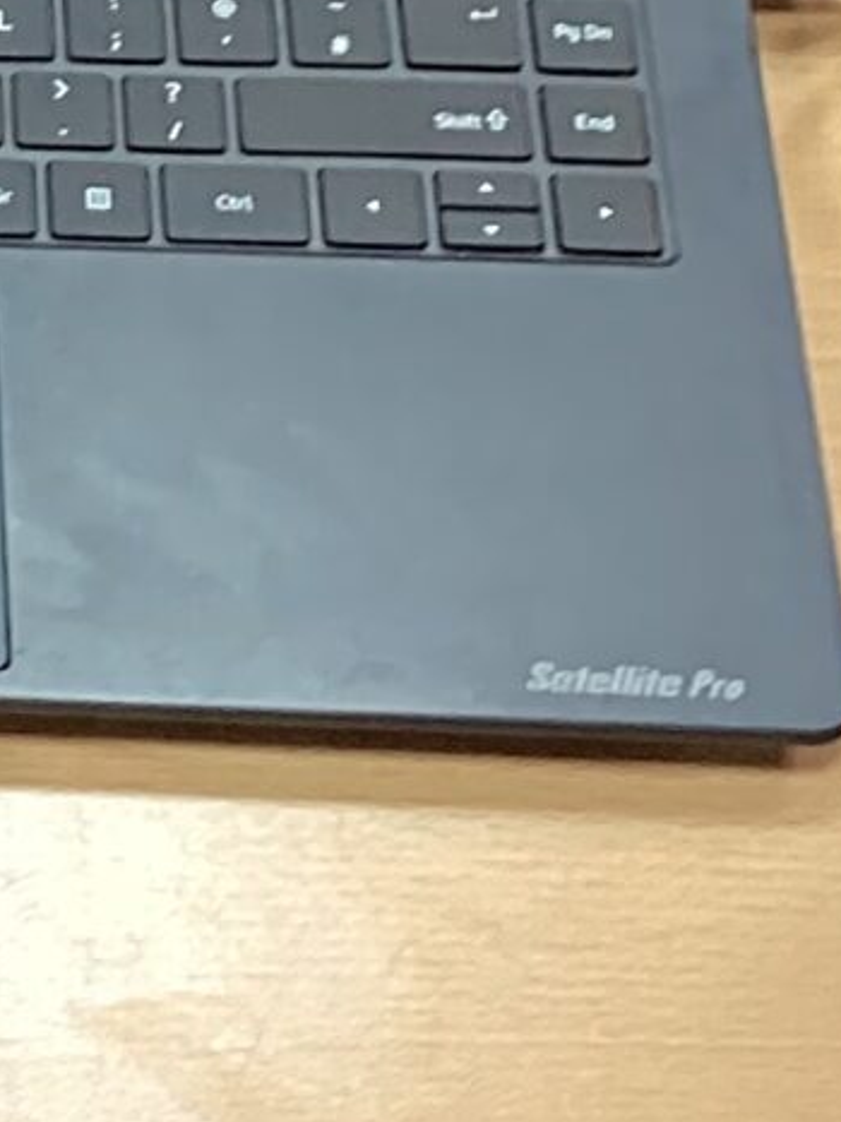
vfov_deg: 11.4
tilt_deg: -48.0
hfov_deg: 8.1
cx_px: -1125
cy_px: -214
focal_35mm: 170
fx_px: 5509
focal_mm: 3.3
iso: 100
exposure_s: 1/50
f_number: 2.4
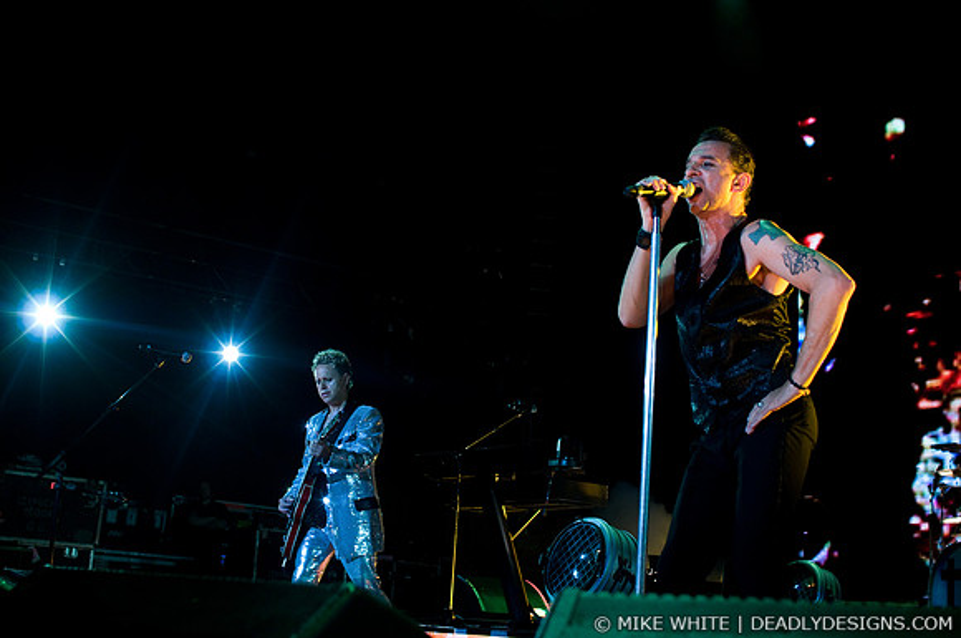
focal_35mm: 45
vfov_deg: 29.8
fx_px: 1200
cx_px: 480
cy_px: 319
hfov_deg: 43.7
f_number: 4
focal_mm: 30
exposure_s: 1/320
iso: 800
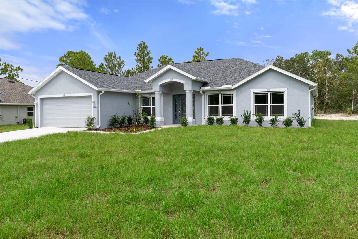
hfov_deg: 67.4
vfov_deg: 47.9
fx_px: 268
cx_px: 179
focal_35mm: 27
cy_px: 120
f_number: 8
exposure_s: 1/640
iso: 640
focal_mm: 18
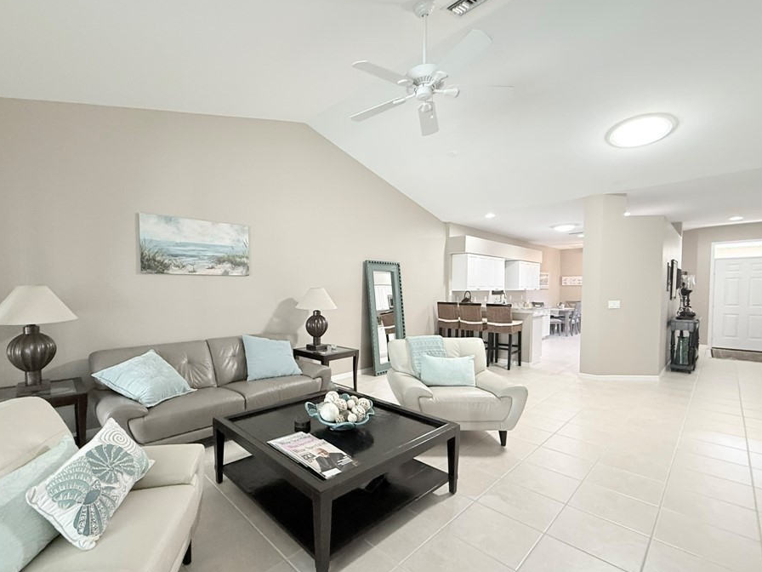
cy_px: 302
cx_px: 331
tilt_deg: -1.2
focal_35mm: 16
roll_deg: -0.2
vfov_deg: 78.0
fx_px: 352
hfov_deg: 94.0
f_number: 2.2
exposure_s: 1/60
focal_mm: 2.22
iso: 400
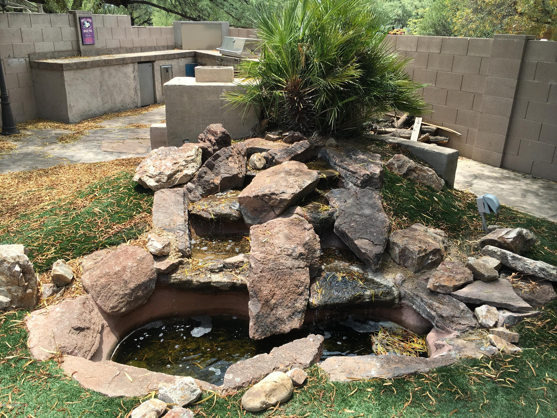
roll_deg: -1.0
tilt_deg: -22.0
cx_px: 278
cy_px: 209
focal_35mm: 29
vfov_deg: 48.2
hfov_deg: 61.7
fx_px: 467
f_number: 2.2
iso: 25
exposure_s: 1/641
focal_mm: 4.15
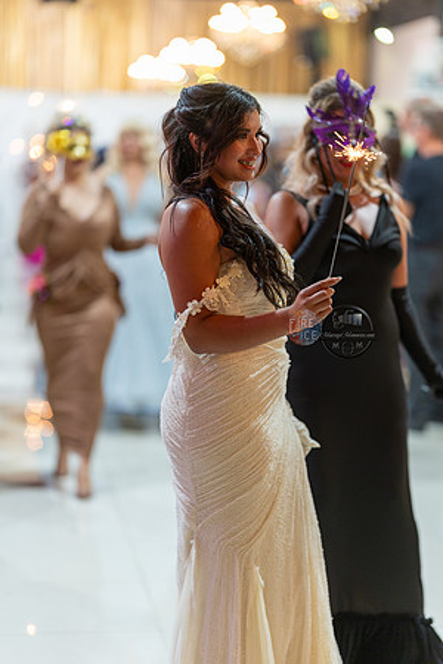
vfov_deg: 23.9
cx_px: 222
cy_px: 332
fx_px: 1569
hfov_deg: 16.1
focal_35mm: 85
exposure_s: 1/160
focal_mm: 85
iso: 250
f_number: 1.4
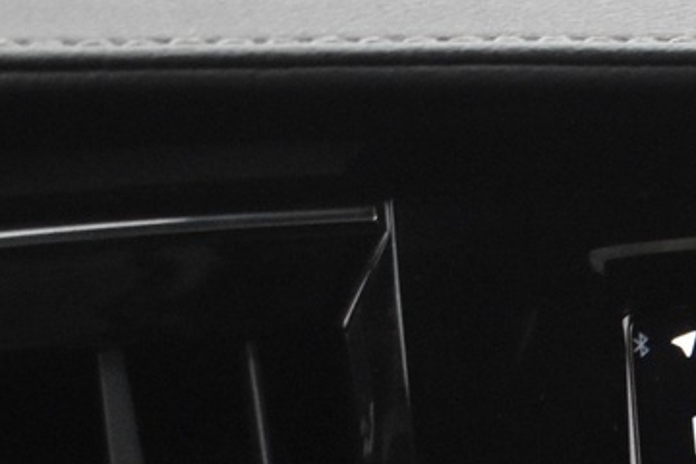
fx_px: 3523
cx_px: 1065
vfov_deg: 7.2
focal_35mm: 182
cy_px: 1009
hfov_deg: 10.8
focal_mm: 27
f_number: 4
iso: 3200
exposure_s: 1/30
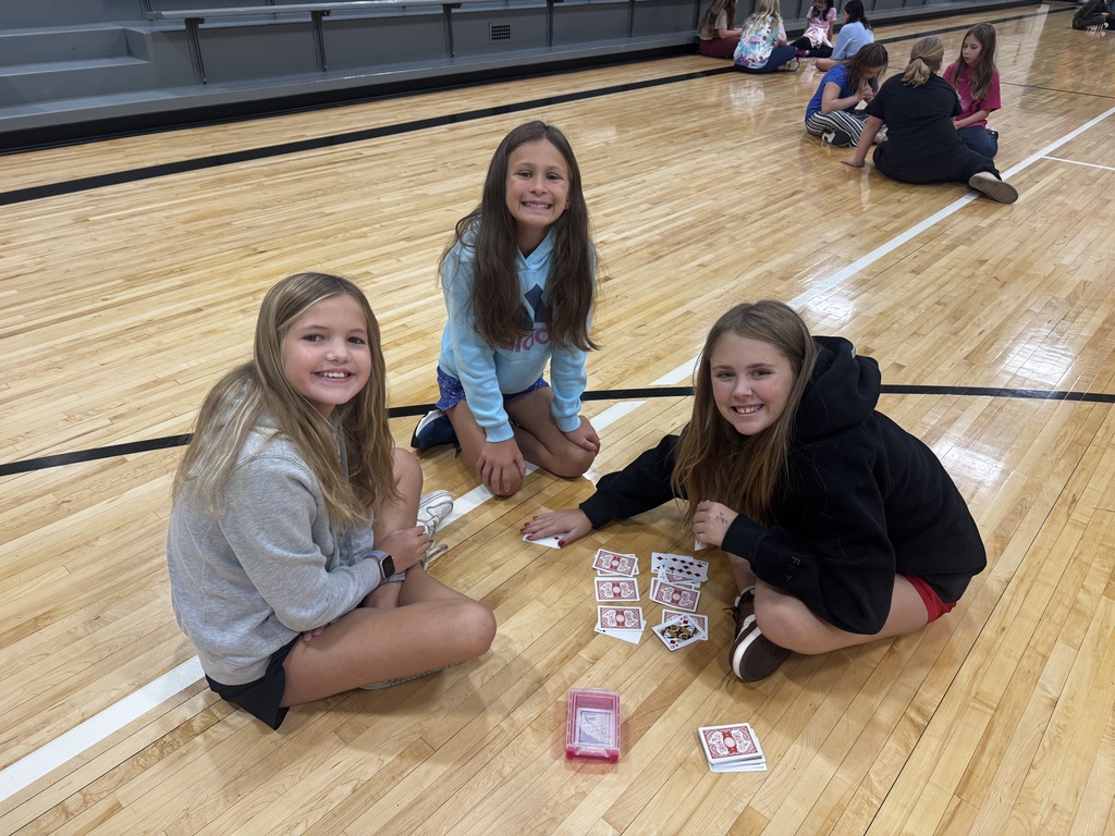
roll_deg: -2.5
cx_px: 558
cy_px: 418
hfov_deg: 71.6
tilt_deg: -31.2
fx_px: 773
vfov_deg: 56.8
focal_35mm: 24
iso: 160
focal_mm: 6.76
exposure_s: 1/120
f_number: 1.78
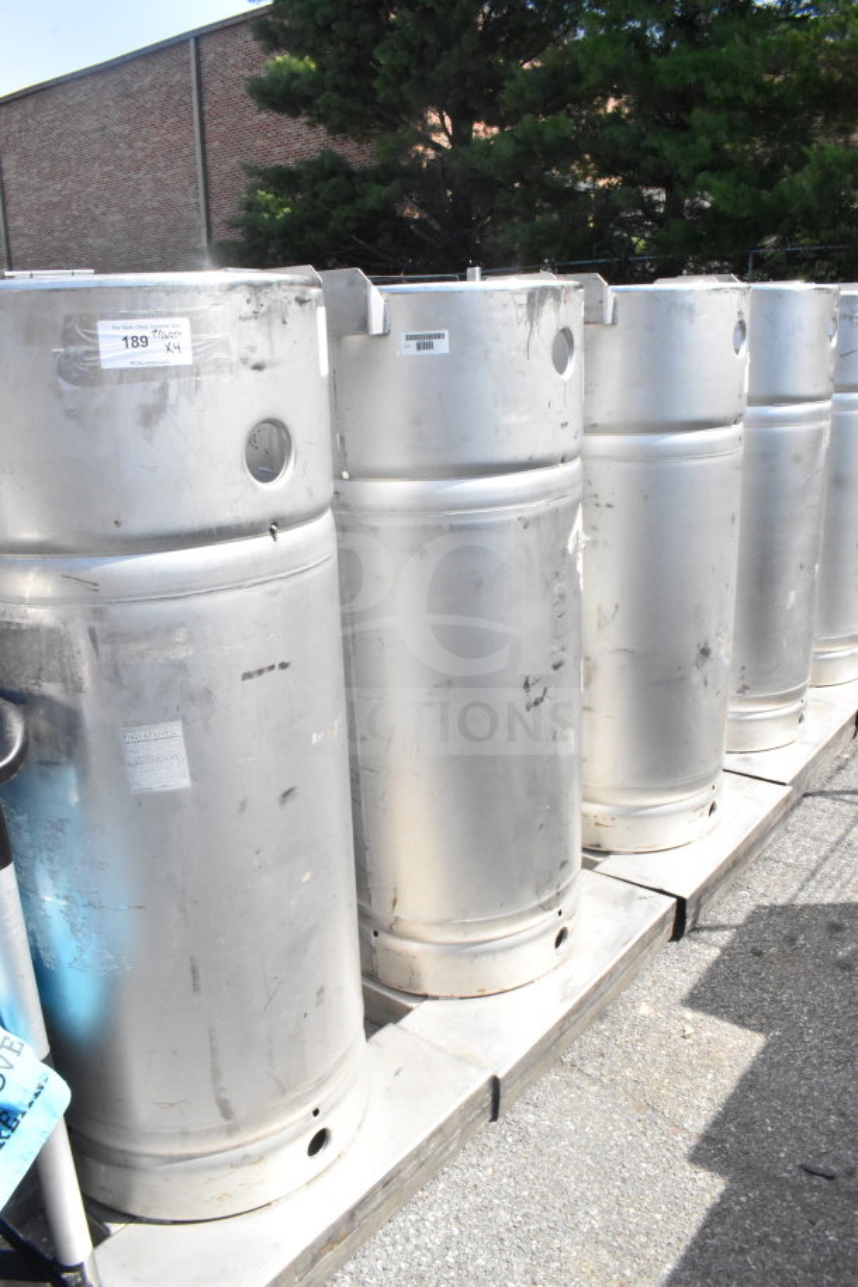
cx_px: 429
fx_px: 965
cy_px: 644
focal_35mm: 27
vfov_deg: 67.4
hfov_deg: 47.9
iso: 6400
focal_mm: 18
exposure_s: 1/1600
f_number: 20
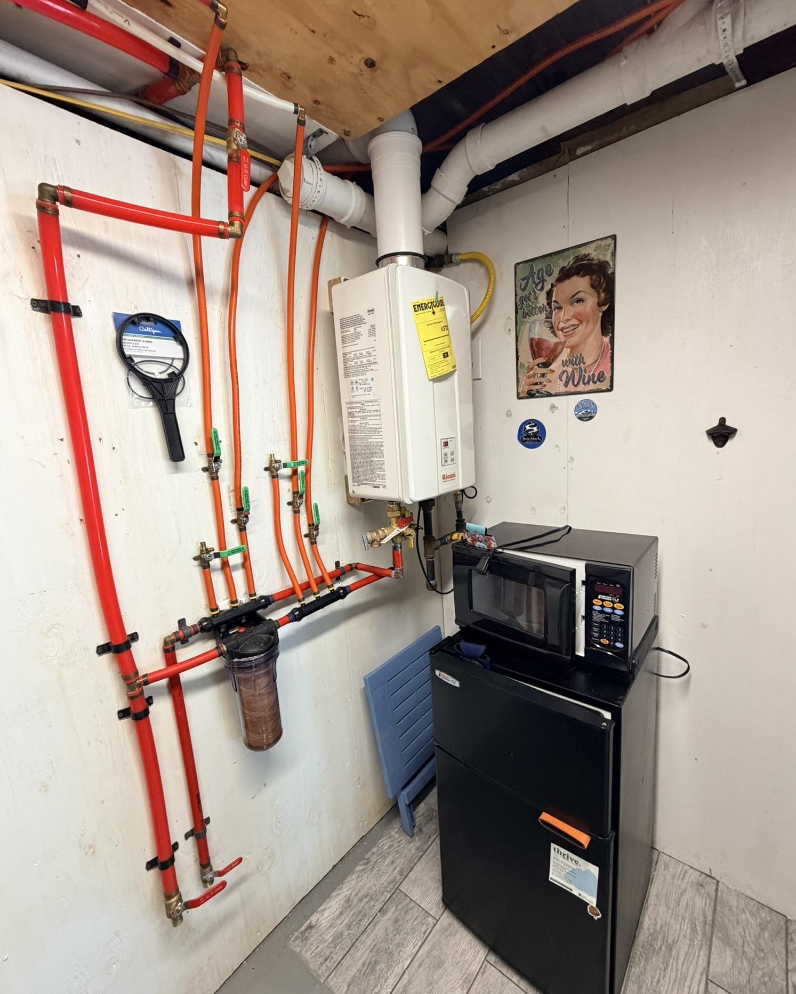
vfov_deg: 96.8
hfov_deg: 84.0
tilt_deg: -10.6
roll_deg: +3.3
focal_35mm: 15
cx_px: 405
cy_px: 503
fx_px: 442
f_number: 2.2
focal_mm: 2.22
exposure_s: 1/120
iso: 320
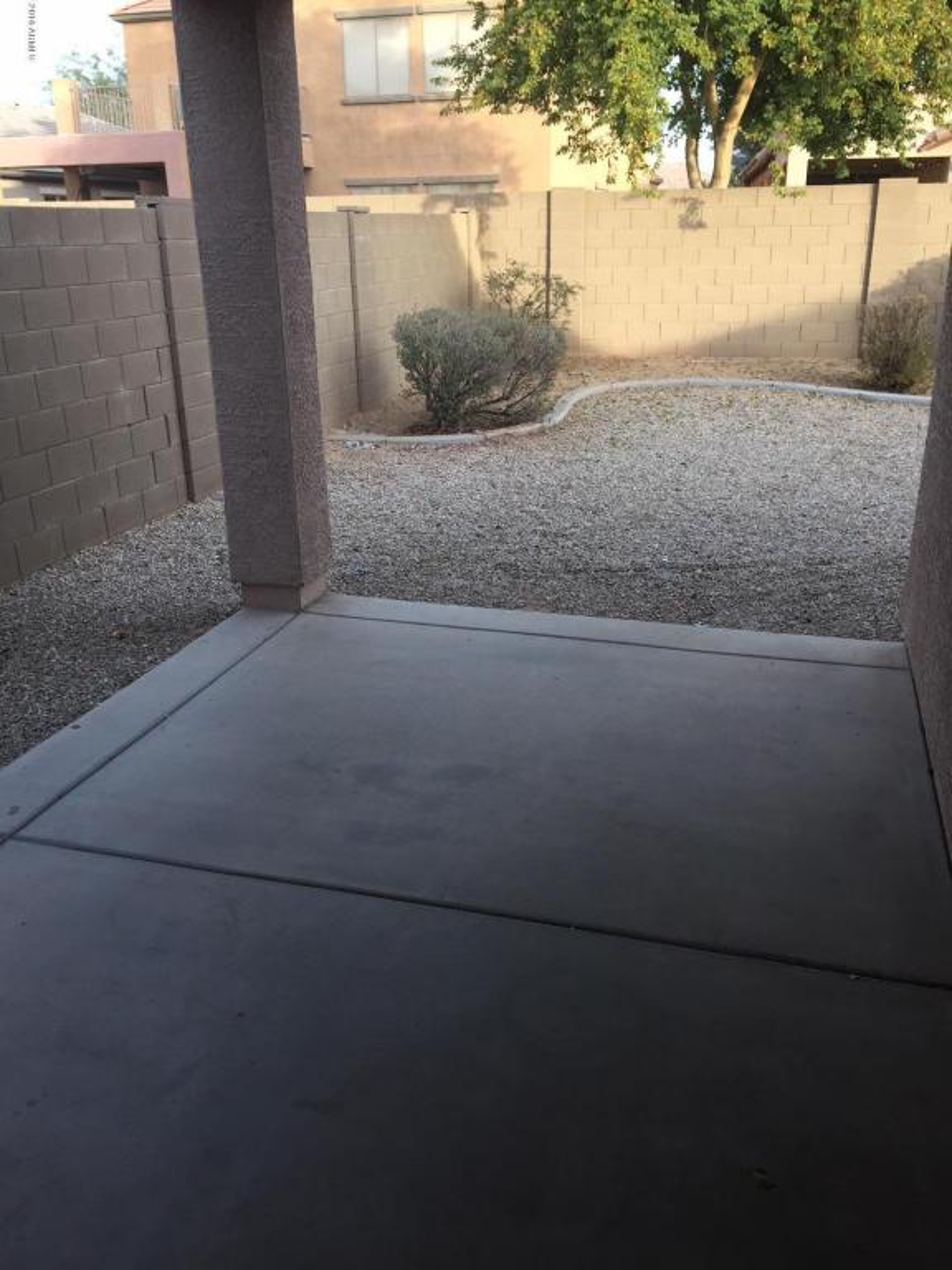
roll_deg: +1.5
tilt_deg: -21.7
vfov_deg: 61.7
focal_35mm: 29
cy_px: 635
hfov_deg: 48.2
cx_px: 476
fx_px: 1063
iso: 32
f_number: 2.2
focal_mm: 4.15
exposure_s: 1/227
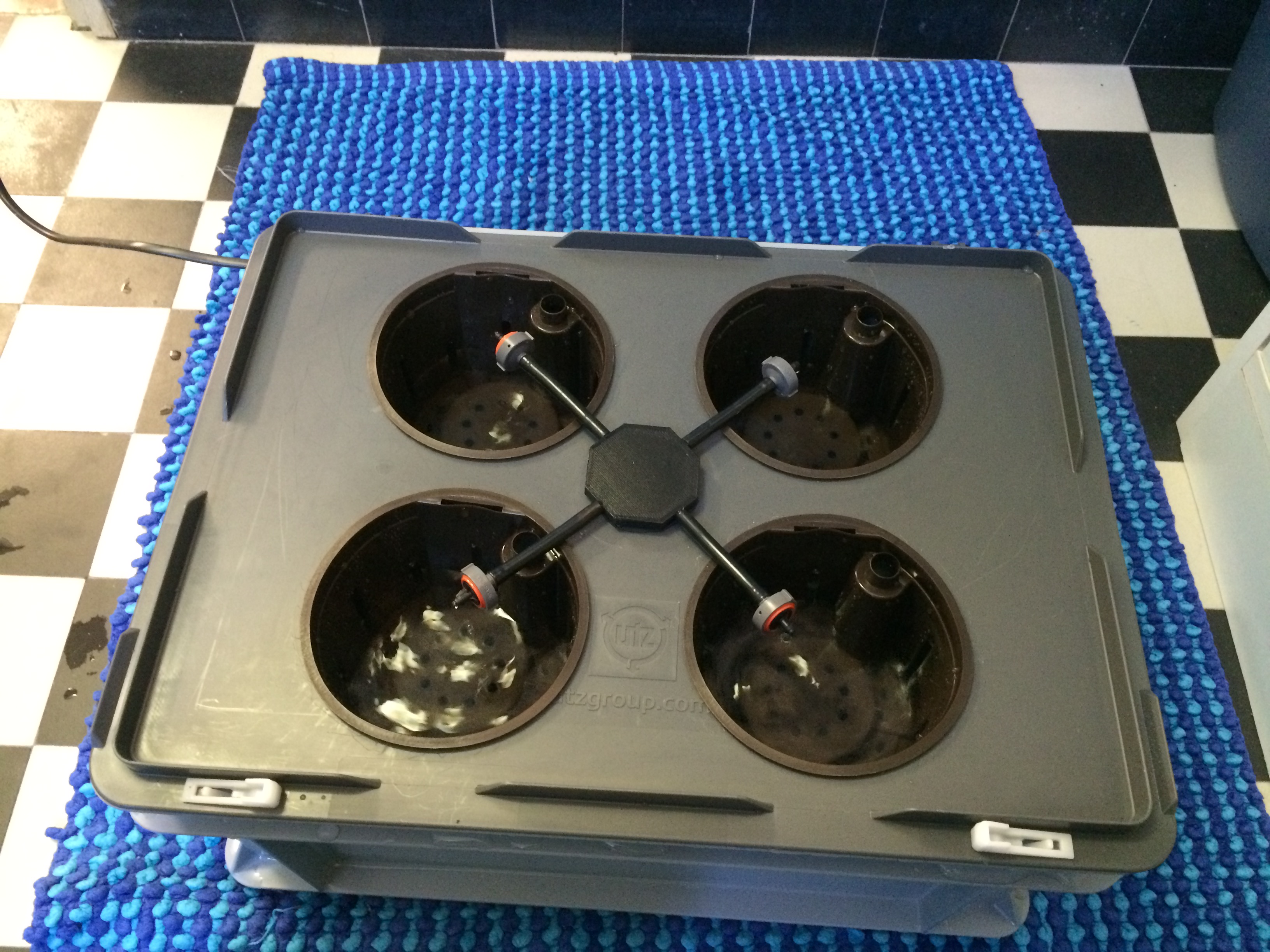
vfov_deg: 48.2
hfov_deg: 61.7
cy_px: 476
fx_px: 1064
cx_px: 635
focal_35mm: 29
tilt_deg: -58.5
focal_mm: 4.15
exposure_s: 1/15
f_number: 2.2
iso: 500
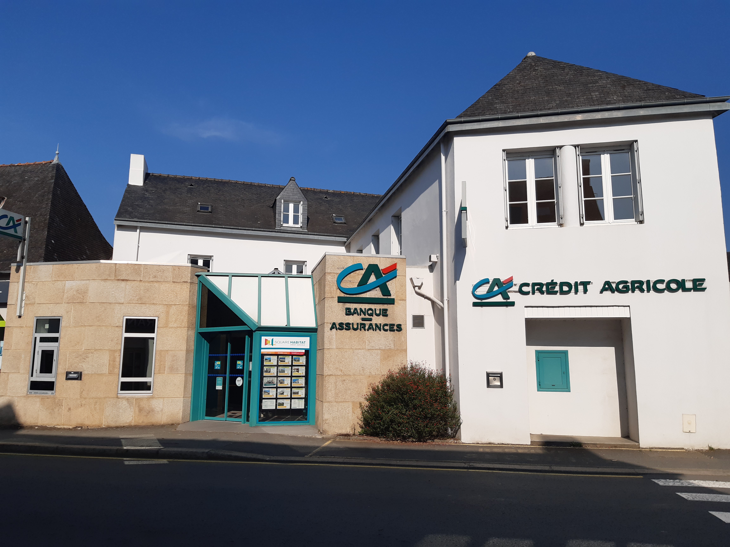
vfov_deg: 53.1
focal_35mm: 26
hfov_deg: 67.3
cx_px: 365
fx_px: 548
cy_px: 274
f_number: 1.7
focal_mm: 3.92
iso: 40
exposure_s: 1/4219
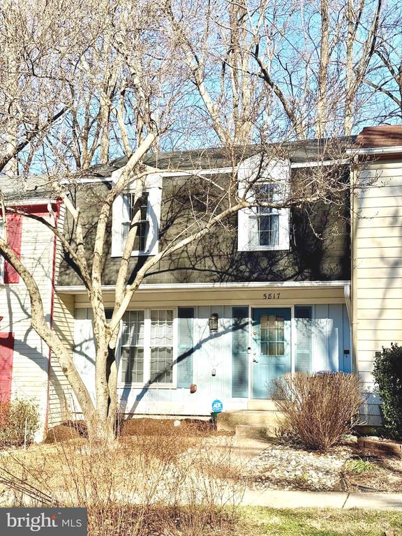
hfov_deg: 30.3
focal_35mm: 48
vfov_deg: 39.7
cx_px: 201
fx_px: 743
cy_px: 268
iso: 64
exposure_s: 1/2667
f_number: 1.78
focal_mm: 6.76
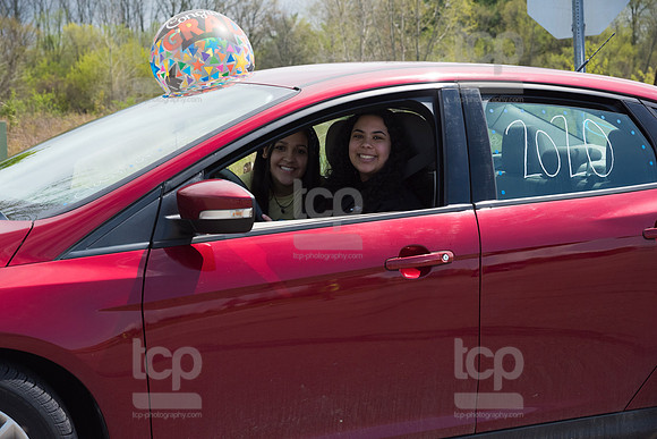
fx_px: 1278
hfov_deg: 28.8
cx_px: 328
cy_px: 220
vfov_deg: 19.5
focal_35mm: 70
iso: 1000
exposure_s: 1/1600
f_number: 7.1
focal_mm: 70
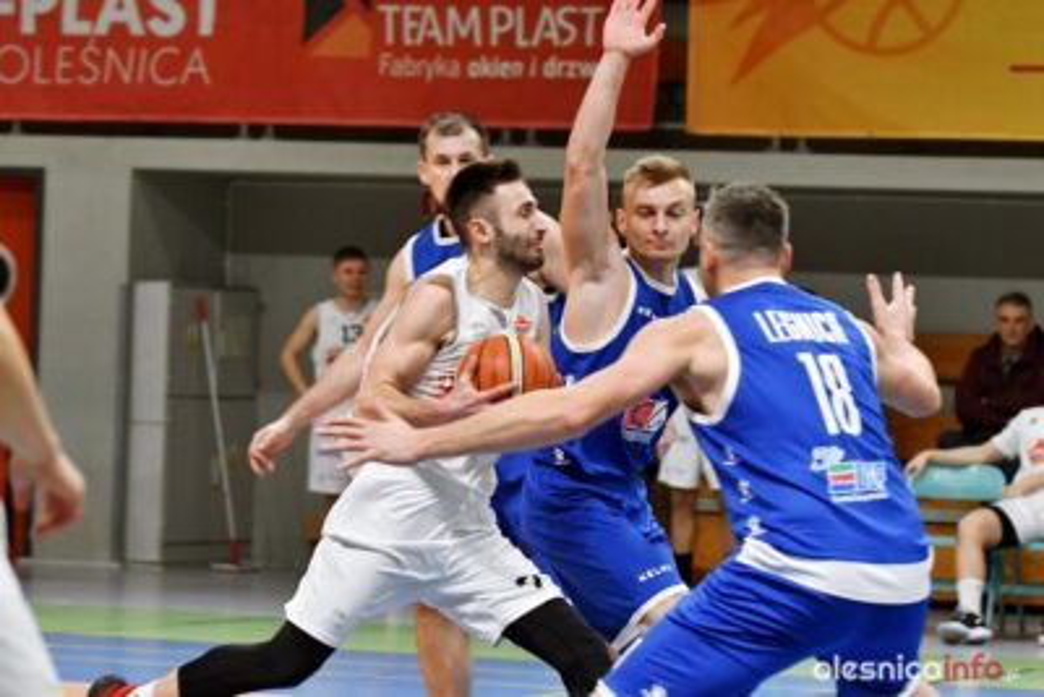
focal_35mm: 196
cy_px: 348
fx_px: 5686
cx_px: 522
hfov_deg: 10.5
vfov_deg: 7.0
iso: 2000
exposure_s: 1/500
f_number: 3.5
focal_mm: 98
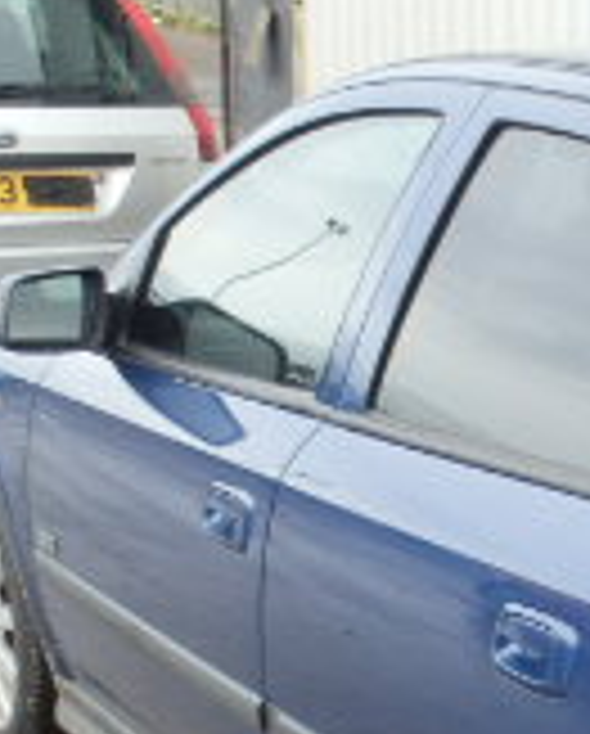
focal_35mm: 107
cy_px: 779
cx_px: 964
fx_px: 2329
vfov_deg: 17.4
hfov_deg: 13.4
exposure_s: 1/160
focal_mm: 5
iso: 125
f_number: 3.9
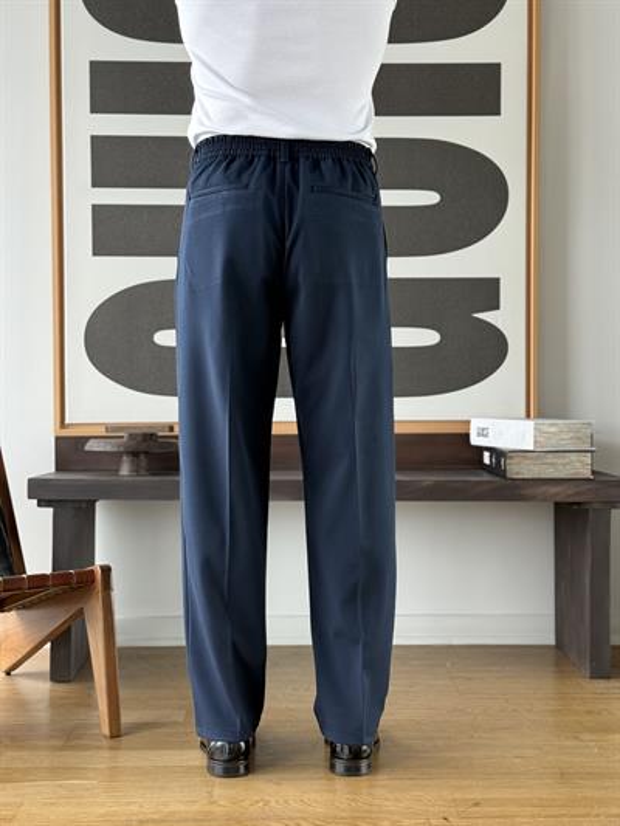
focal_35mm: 48
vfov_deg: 39.6
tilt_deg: -0.9
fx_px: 1146
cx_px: 310
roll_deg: -0.2
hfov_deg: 30.3
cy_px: 413
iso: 80
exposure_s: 1/132
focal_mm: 6.76
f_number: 1.78
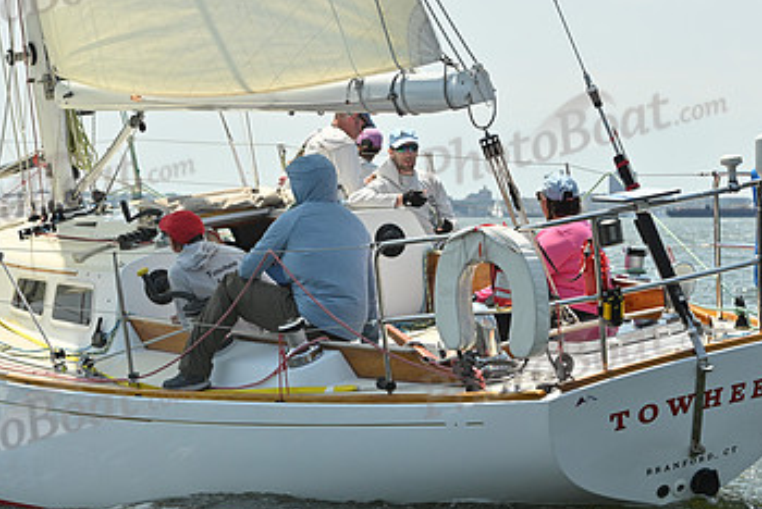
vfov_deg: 11.8
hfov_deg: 17.6
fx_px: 2457
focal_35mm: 116
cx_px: 309
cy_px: 280
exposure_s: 1/1250
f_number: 8
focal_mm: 70
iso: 320
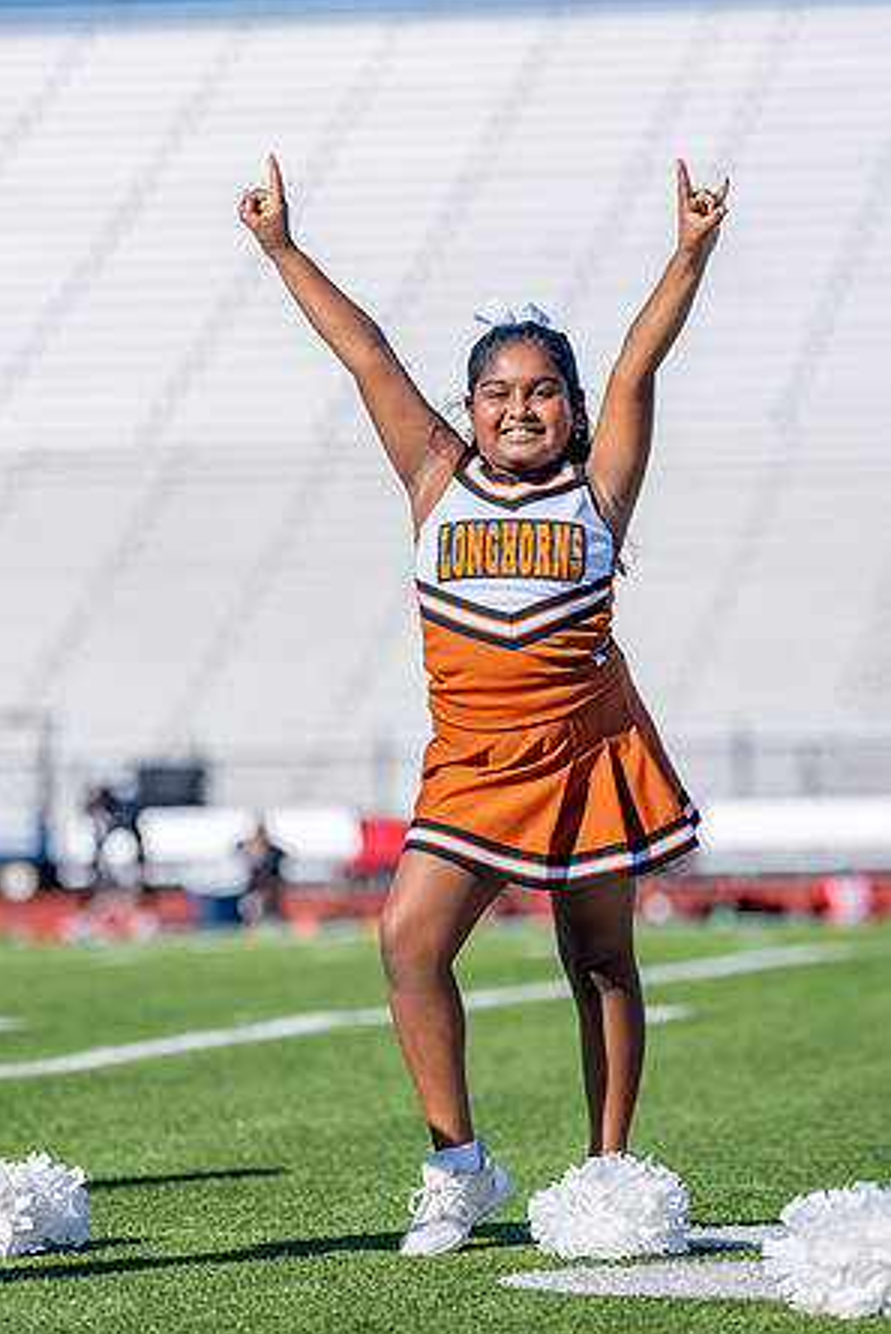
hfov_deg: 6.0
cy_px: 652
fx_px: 8569
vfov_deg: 8.9
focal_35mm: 231
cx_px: 557
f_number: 2.8
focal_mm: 144
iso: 100
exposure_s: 1/2500
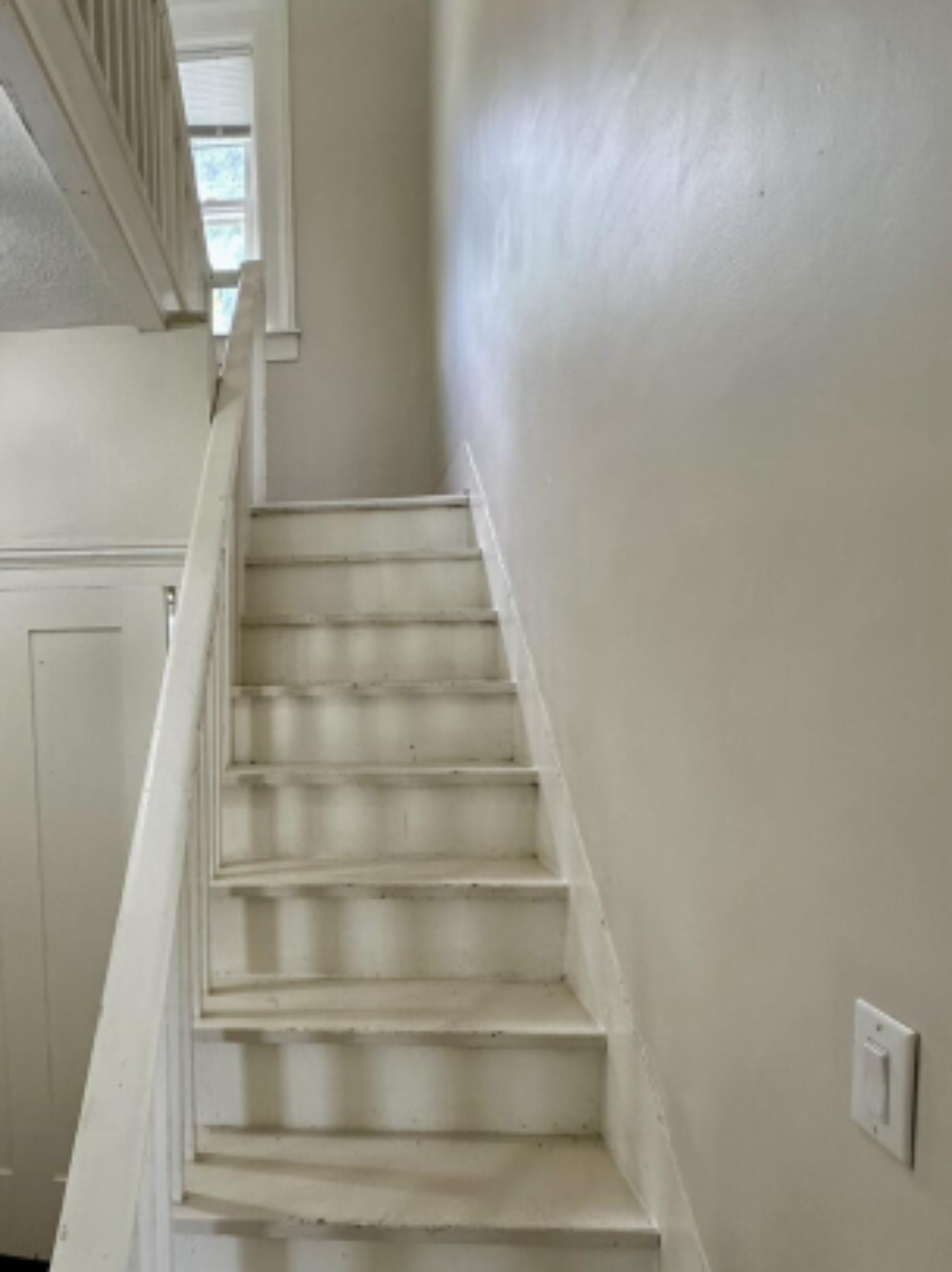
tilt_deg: -2.8
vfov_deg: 73.3
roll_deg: +0.4
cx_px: 257
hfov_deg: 56.4
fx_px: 844
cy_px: 753
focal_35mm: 23
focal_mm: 2.22
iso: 200
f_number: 2.2
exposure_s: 1/120
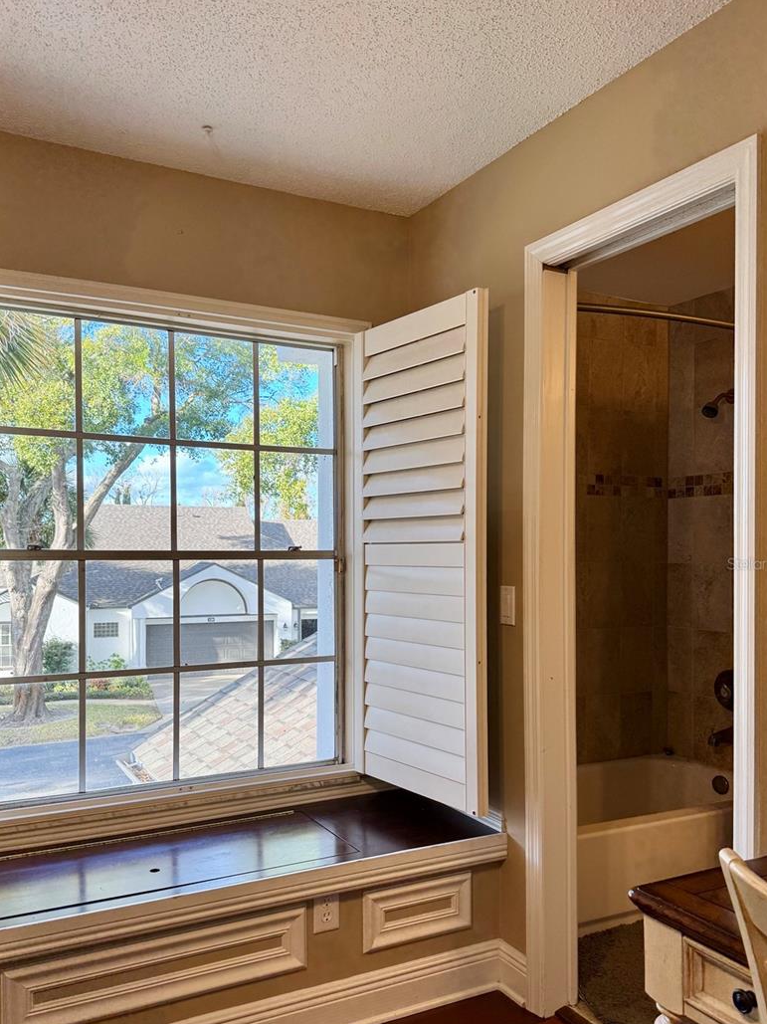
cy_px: 563
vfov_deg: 63.3
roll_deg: +0.1
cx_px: 350
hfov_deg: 49.7
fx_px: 828
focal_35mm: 28
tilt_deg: -0.9
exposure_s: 1/151
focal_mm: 6.76
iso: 64
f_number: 1.78
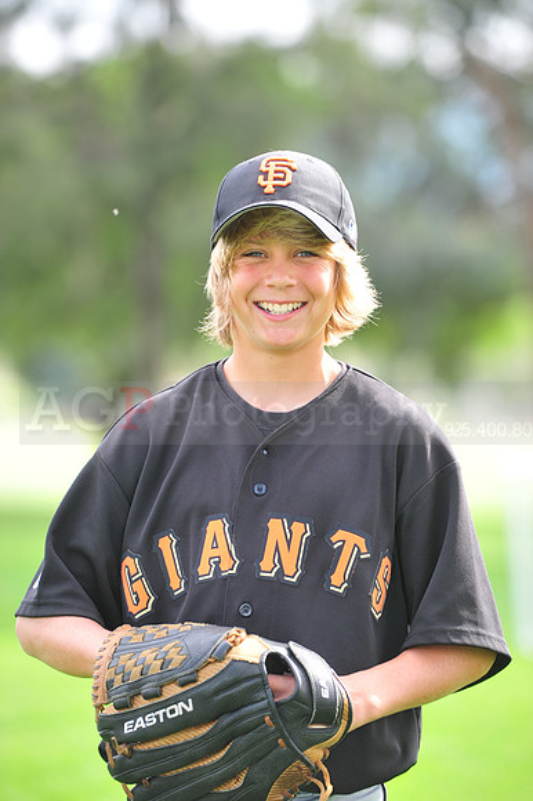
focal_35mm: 200
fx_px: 4447
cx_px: 266
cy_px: 400
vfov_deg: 10.3
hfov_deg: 6.9
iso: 200
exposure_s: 1/160
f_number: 4.5
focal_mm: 200
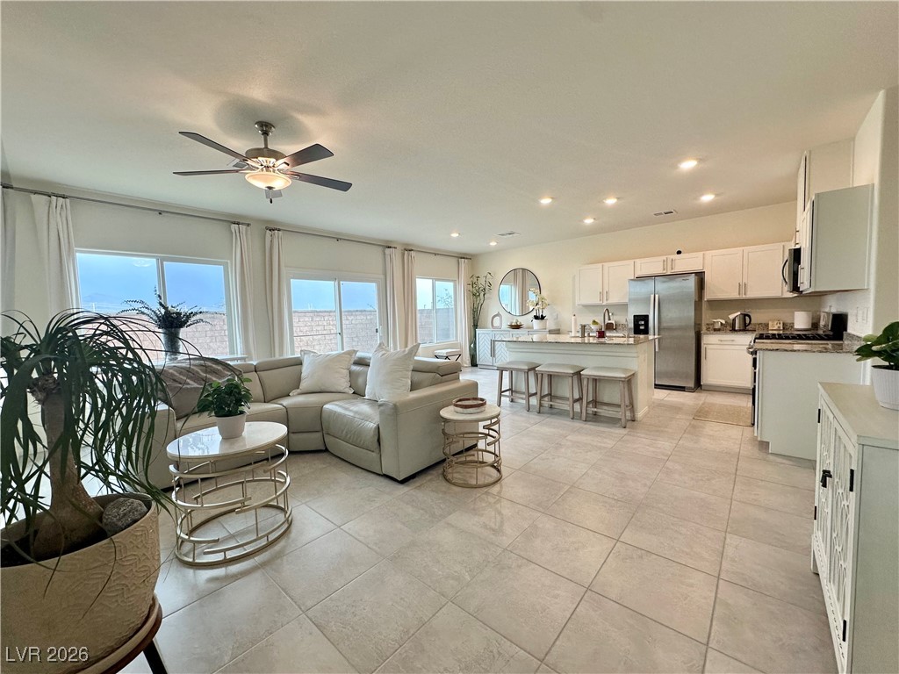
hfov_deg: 102.1
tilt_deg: -3.1
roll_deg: +1.7
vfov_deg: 85.7
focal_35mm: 14
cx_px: 450
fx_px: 364
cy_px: 337
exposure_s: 1/120
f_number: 2.2
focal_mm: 2.22
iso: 125
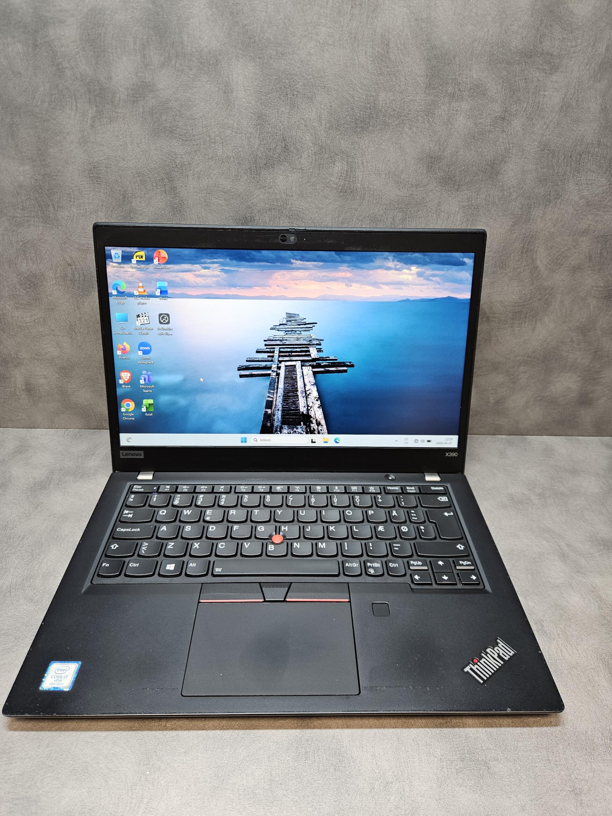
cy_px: 408
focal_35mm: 23
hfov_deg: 58.9
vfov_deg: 73.9
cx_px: 306
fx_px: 542
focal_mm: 5.4
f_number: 1.8
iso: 160
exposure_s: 1/100
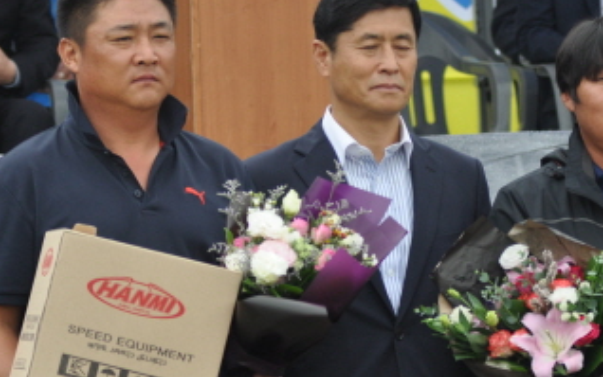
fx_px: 10110
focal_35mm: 615
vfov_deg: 2.1
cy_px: 134
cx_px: 398
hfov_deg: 3.4
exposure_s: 1/1000
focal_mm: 200
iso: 400
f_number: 4
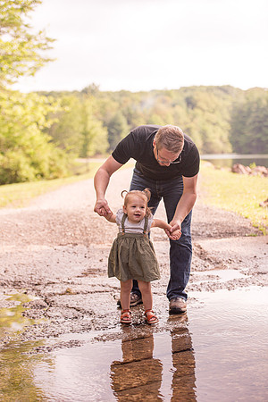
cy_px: 201
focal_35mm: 75
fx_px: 837
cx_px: 134
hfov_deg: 18.2
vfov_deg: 27.0
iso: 400
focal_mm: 75
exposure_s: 1/2500
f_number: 3.2
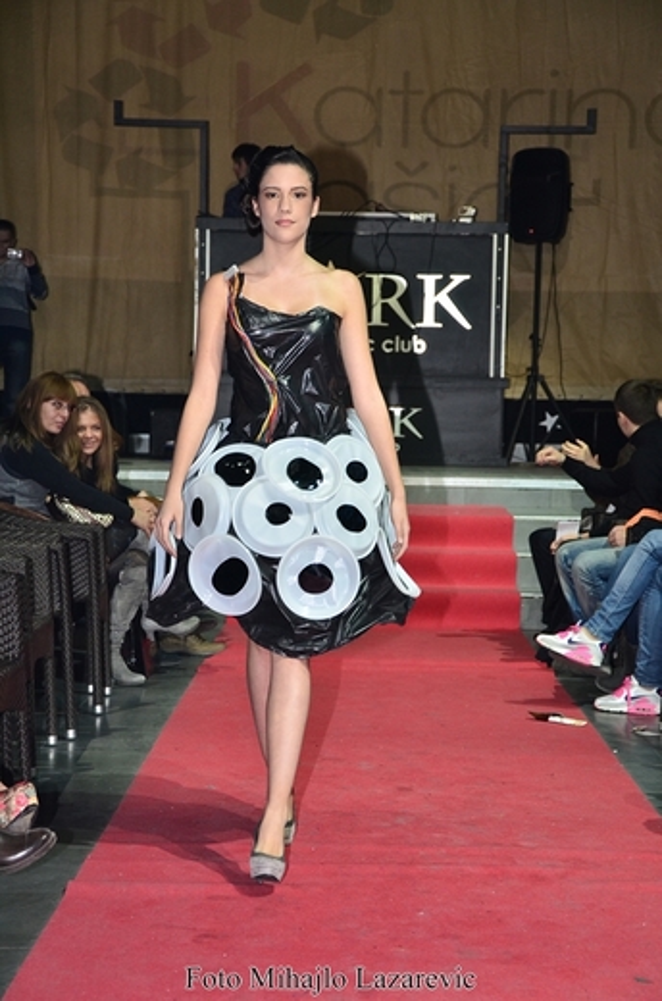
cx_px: 331
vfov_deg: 26.1
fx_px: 2163
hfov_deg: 17.4
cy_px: 500
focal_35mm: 78
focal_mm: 52
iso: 640
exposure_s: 1/100
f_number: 5
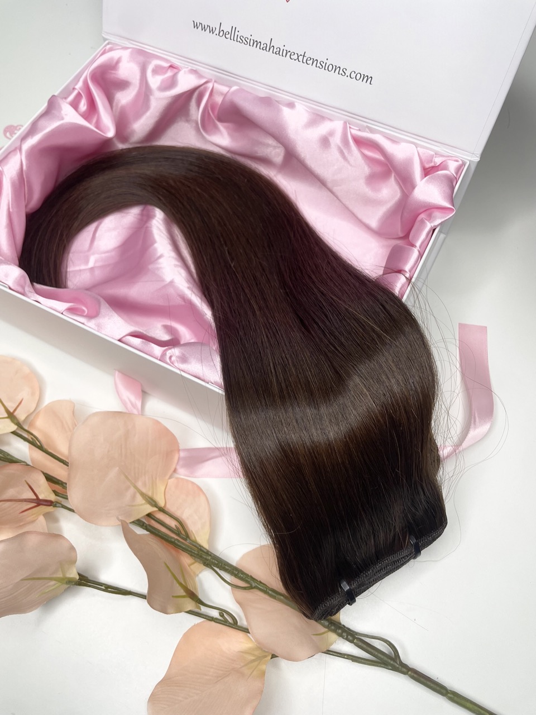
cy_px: 358
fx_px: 537
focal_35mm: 26
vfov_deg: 67.3
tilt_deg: -64.5
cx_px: 268
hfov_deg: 53.1
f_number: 1.6
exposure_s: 1/100
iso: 50
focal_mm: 4.2
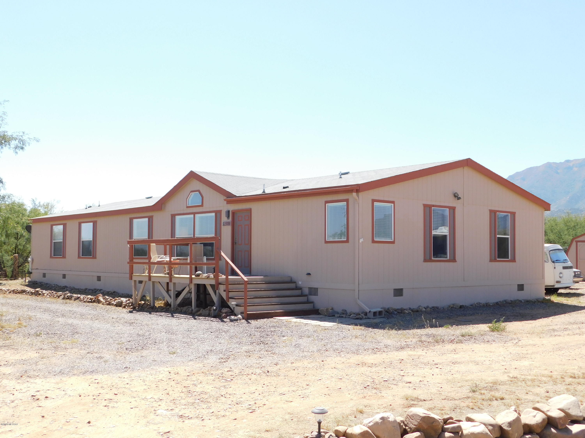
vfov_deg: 36.0
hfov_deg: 46.8
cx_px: 292
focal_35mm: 40
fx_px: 676
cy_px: 219
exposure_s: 1/640
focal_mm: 7.1
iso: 125
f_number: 3.6
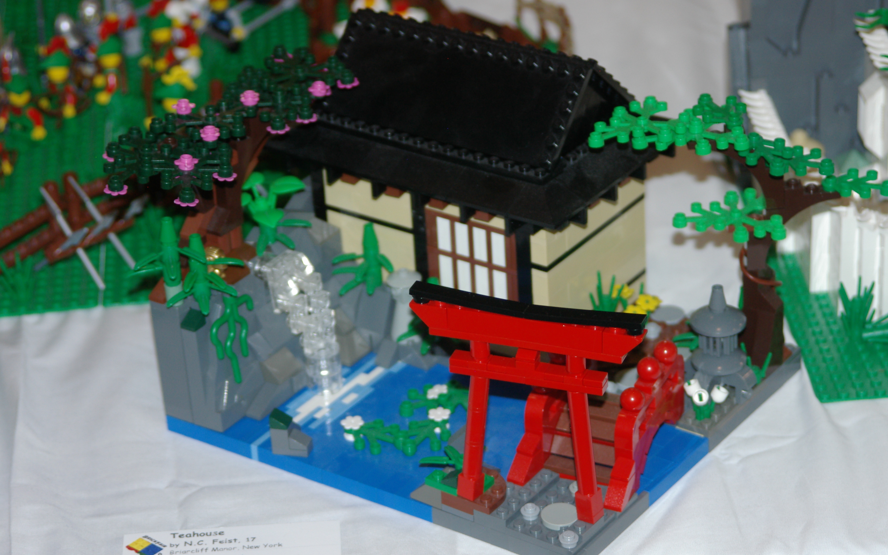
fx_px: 2614
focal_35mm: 108
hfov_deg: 19.3
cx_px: 445
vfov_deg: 12.1
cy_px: 287
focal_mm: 70
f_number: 4.5
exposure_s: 1/90
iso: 400
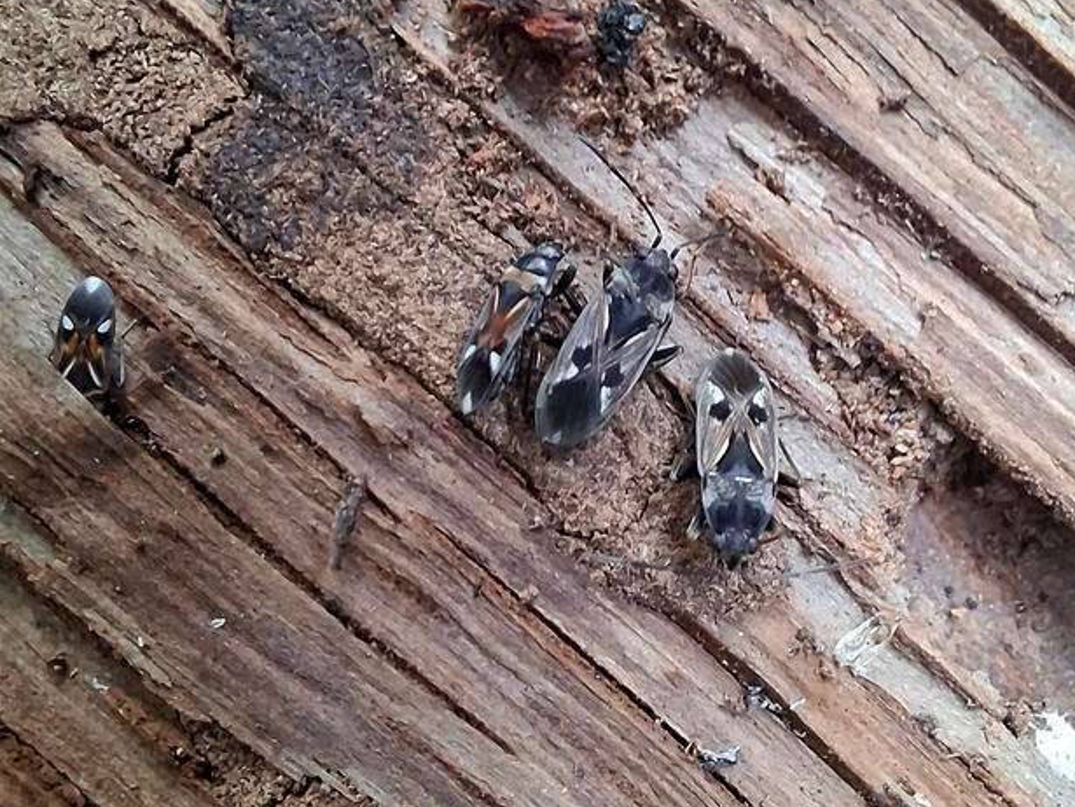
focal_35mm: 26
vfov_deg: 53.1
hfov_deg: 67.3
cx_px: 531
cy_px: 402
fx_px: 808
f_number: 2.4
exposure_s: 1/25
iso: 200
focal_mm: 2.13
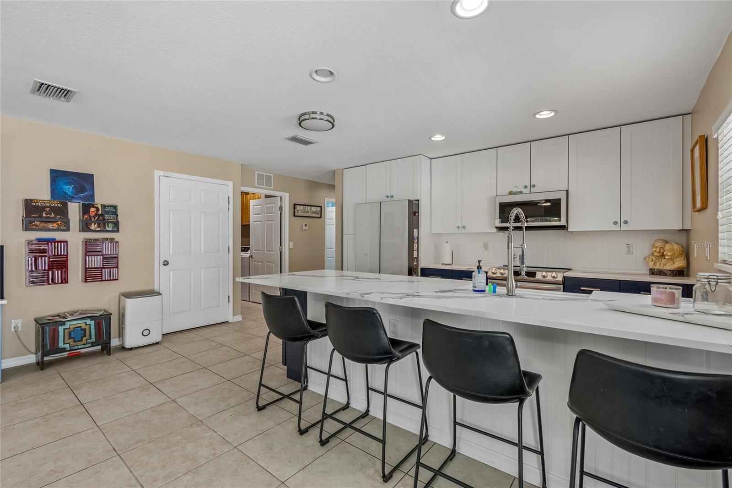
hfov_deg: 100.4
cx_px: 366
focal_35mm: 15
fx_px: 305
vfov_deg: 77.3
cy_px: 244
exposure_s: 1/8
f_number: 7.1
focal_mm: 10
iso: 100
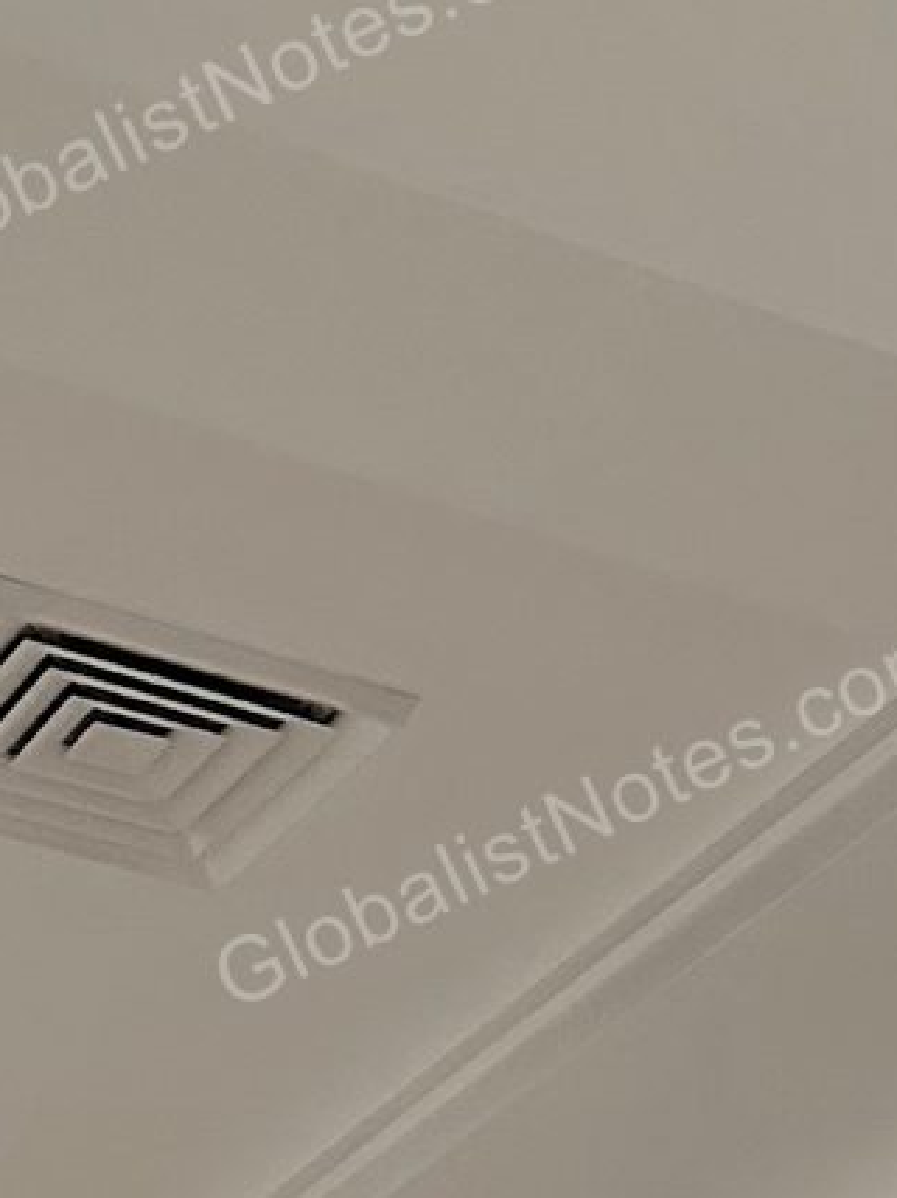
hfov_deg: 12.3
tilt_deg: +3.4
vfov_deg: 13.4
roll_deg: -0.1
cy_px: 2580
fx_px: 4148
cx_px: 670
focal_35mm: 120
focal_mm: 6.86
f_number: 1.78
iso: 500
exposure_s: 1/60
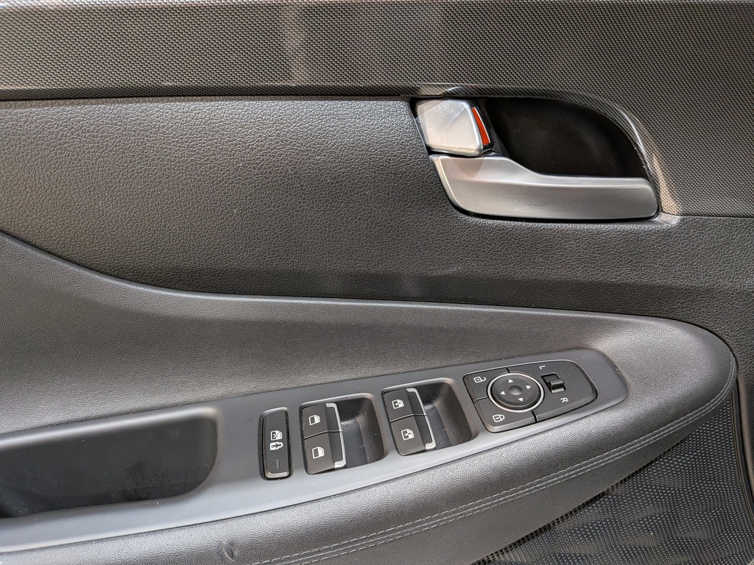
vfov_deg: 56.8
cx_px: 377
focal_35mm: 24
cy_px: 282
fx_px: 523
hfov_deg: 71.6
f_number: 1.7
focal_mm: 4.53
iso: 31
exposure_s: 1/60
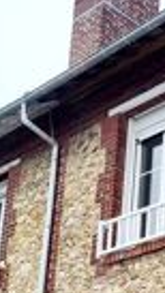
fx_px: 685
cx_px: 238
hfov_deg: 13.1
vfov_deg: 23.1
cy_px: 300
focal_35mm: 88
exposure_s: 1/1250
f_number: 1.8
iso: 50
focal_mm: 5.4
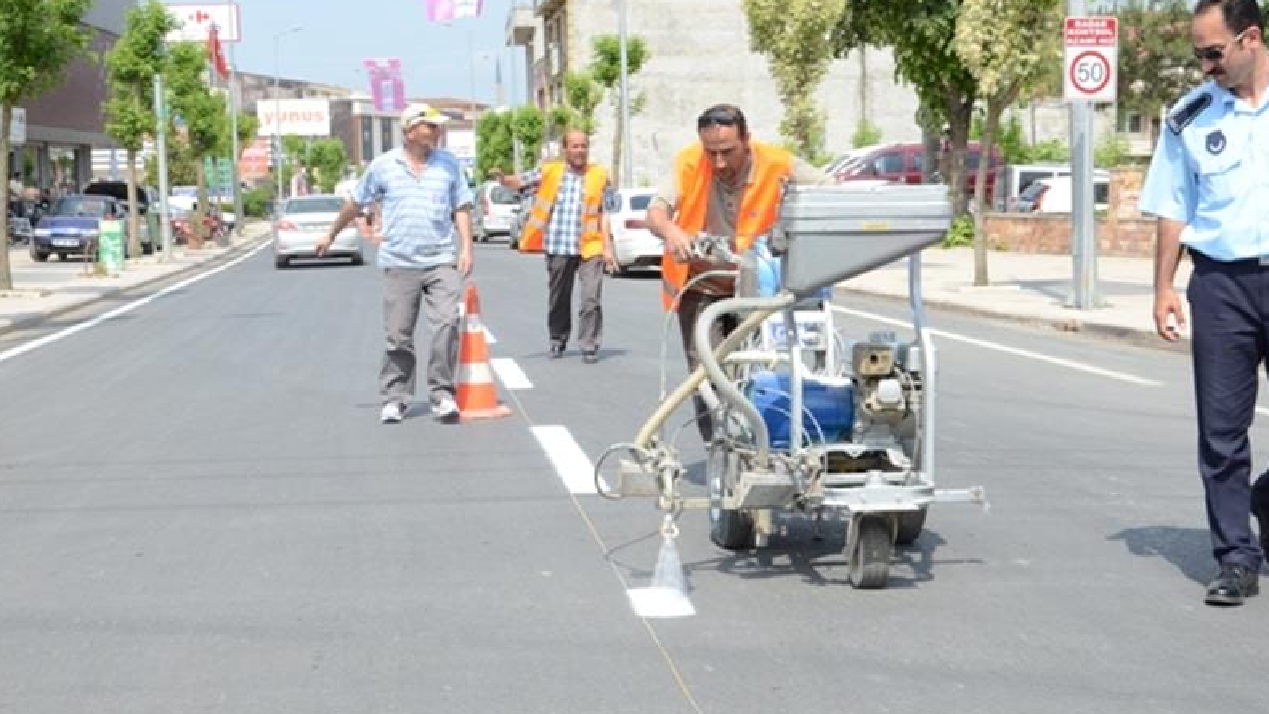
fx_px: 1869
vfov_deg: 21.6
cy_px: 404
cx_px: 632
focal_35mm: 56
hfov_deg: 37.5
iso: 1250
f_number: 16
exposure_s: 1/640
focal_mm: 35
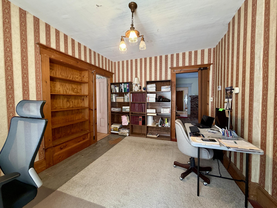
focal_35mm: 14
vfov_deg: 85.7
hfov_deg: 102.1
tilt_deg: -2.3
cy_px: 104
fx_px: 112
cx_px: 138
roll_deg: +1.1
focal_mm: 2.22
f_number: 2.2
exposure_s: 1/60
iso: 250
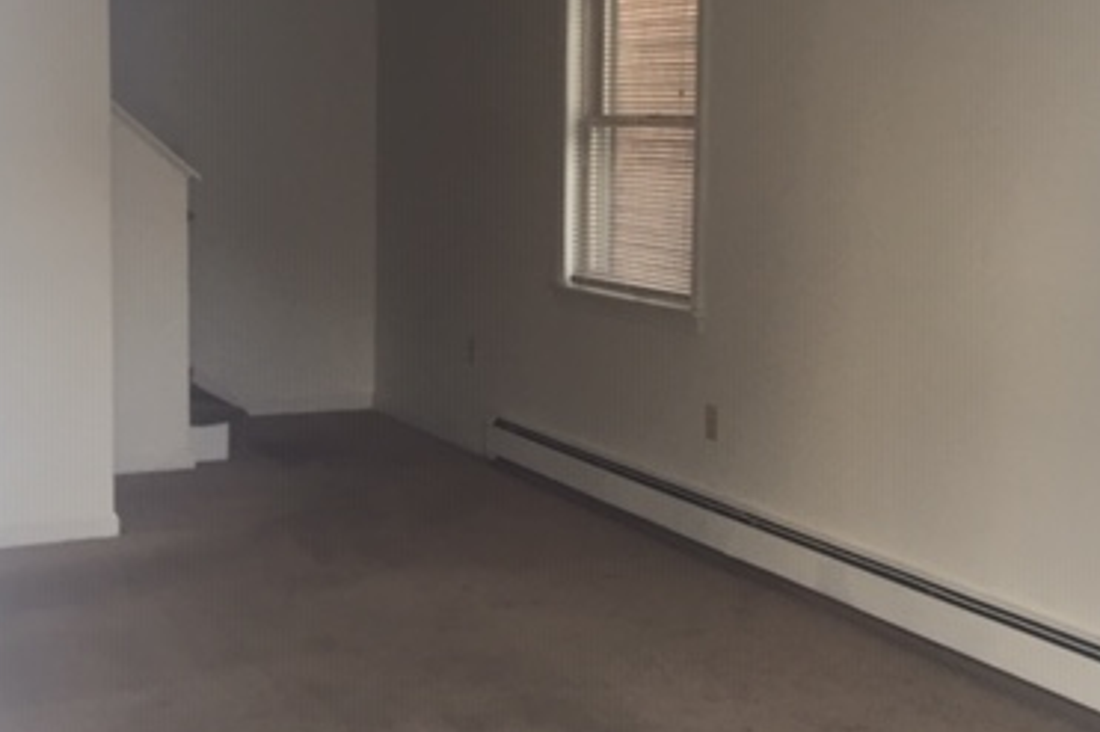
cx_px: 652
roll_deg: -1.2
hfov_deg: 38.1
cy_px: 320
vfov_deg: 25.9
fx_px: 1588
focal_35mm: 52
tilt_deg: -6.5
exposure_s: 1/30
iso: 32
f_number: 2.2
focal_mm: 4.15
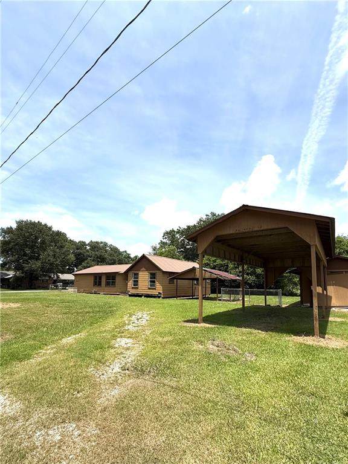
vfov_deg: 102.1
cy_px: 232
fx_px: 188
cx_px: 174
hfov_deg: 85.7
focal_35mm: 14
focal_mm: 2.22
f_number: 2.2
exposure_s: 1/2506
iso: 50
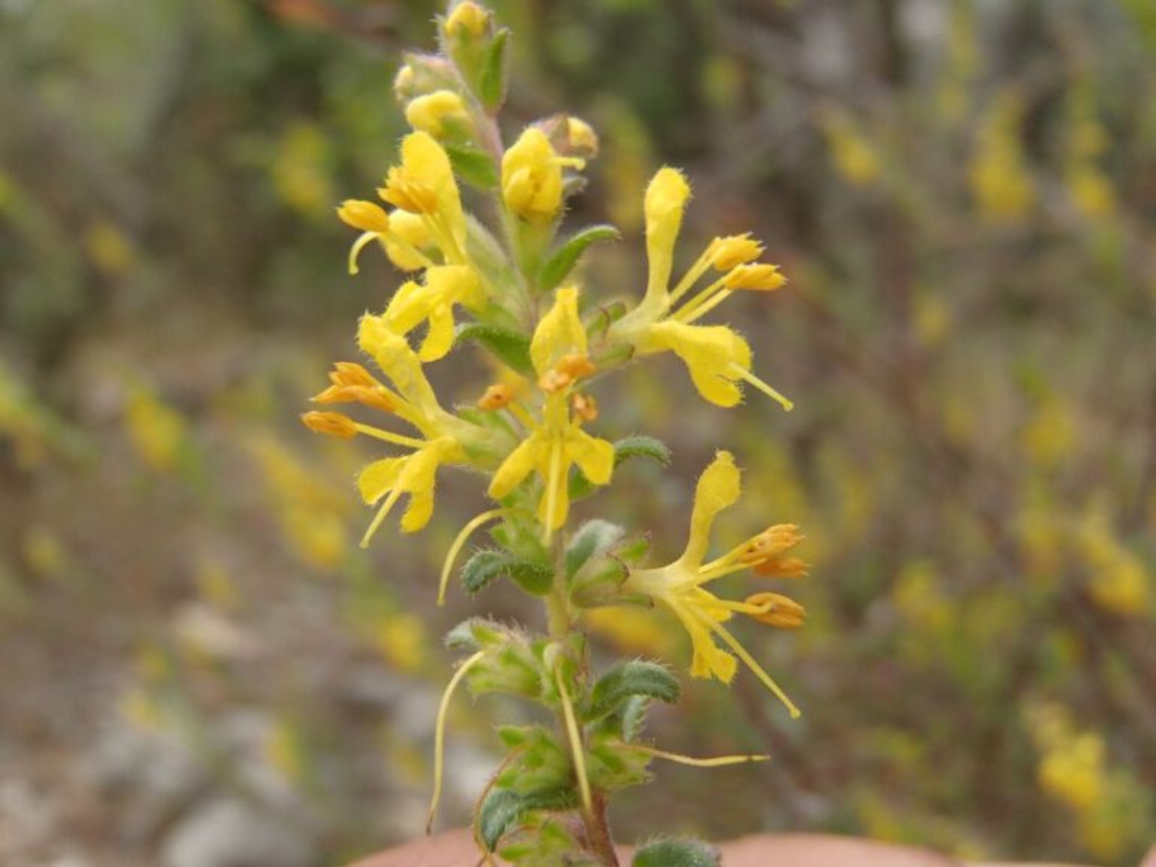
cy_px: 434
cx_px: 578
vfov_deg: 38.7
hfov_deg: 50.1
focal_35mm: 37
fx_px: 1236
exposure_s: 1/400
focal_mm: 6.64
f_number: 4.7
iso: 100
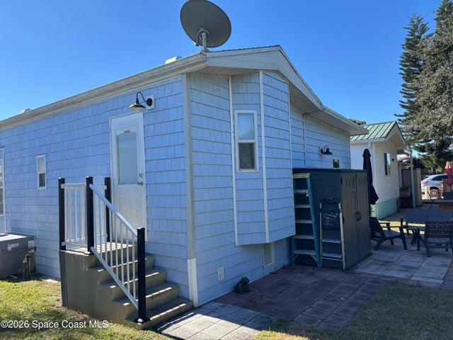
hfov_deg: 67.3
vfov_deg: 53.1
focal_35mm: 26
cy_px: 170
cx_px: 226
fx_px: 340
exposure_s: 1/1499
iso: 50
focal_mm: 5.96
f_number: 1.6
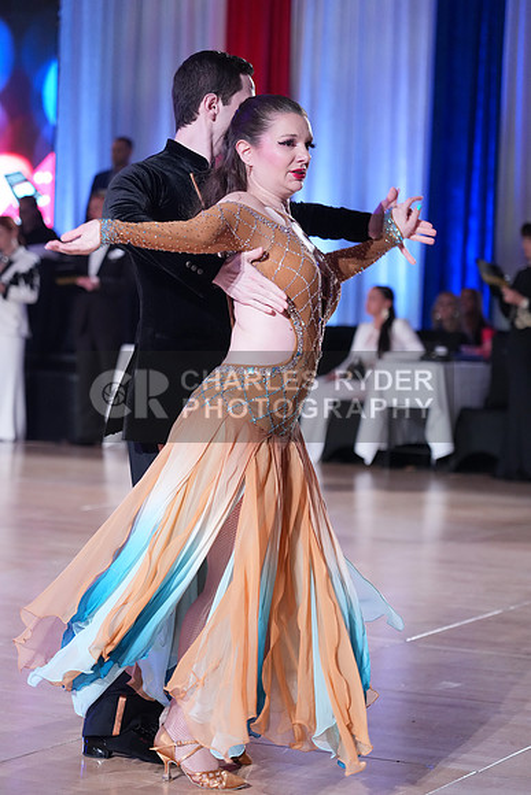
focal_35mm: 105
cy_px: 398
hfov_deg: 13.0
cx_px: 266
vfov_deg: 19.5
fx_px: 2322
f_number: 4
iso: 3200
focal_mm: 105
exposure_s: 1/250
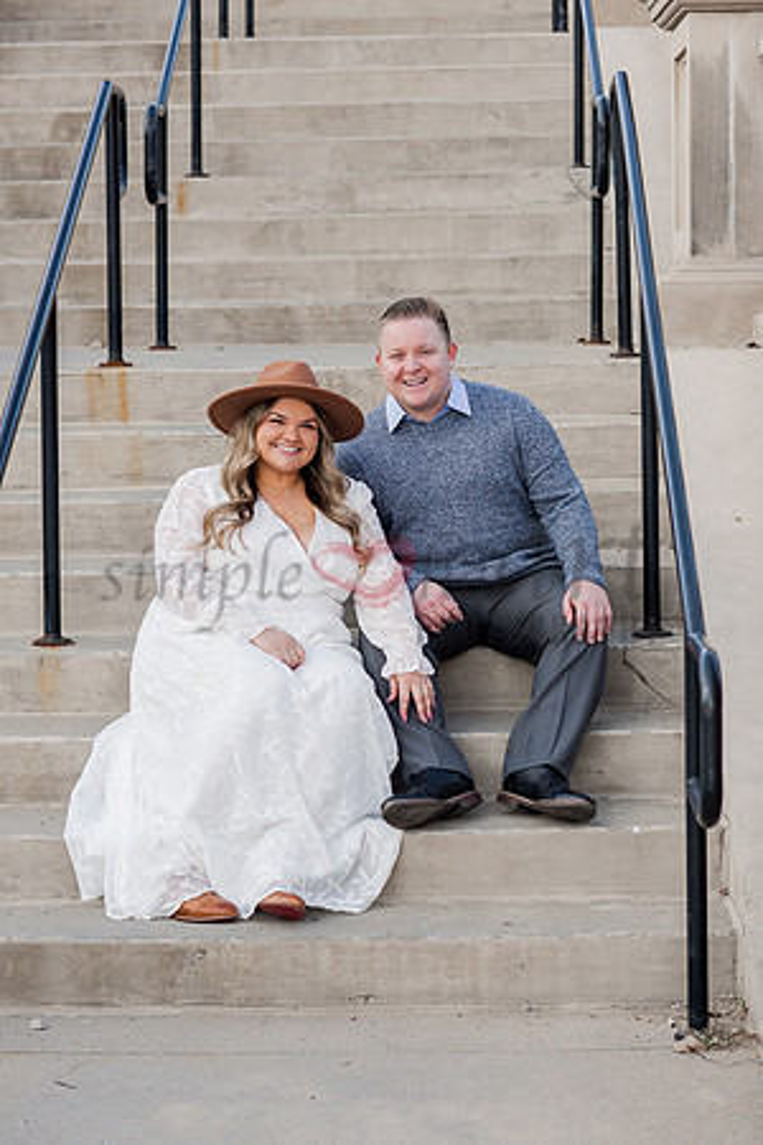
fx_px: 2702
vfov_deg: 23.9
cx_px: 382
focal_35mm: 85
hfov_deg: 16.1
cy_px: 572
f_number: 3.5
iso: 64
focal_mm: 85
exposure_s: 1/125
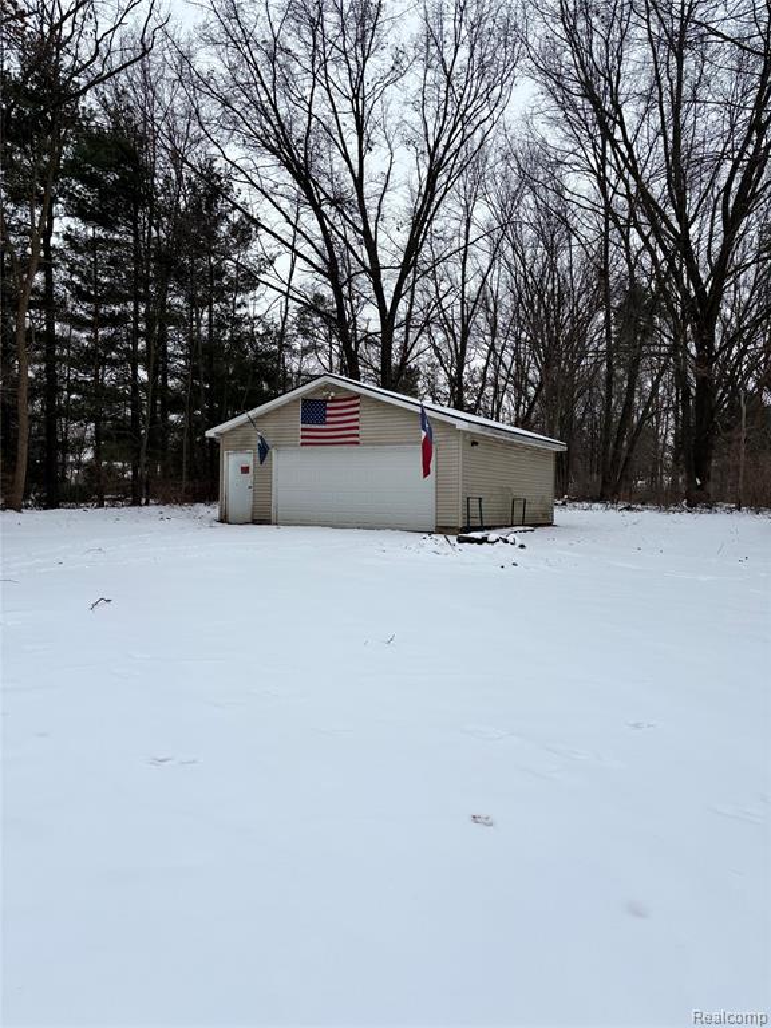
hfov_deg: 53.1
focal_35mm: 26
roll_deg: +0.6
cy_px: 514
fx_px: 772
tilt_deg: -0.8
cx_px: 386
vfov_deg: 67.3
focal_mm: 5.96
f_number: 1.6
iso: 50
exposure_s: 1/1522
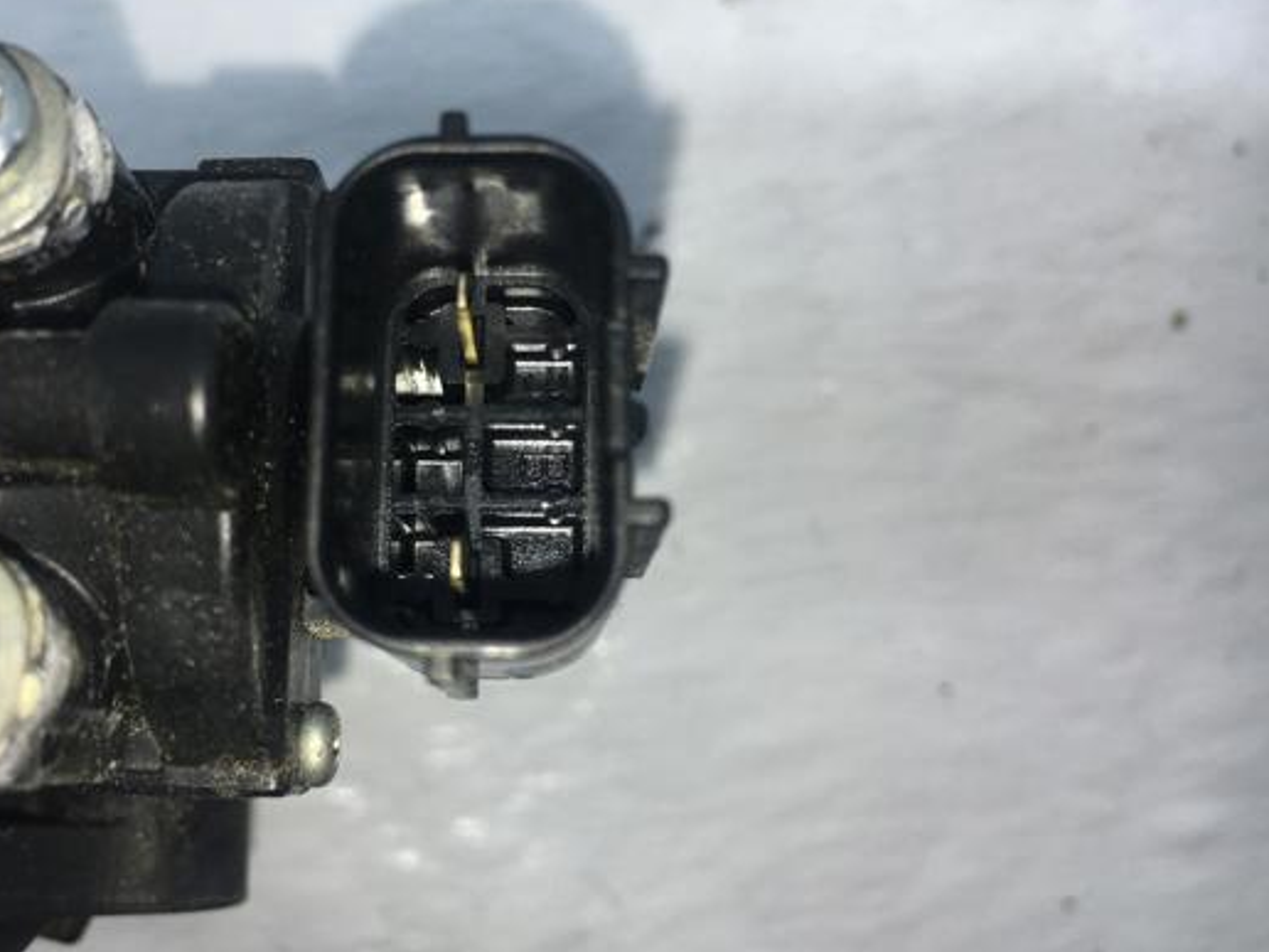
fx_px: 1320
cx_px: 489
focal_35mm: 36
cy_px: 443
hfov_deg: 50.9
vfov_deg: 39.6
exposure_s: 1/620
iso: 25
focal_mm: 4.15
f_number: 2.2
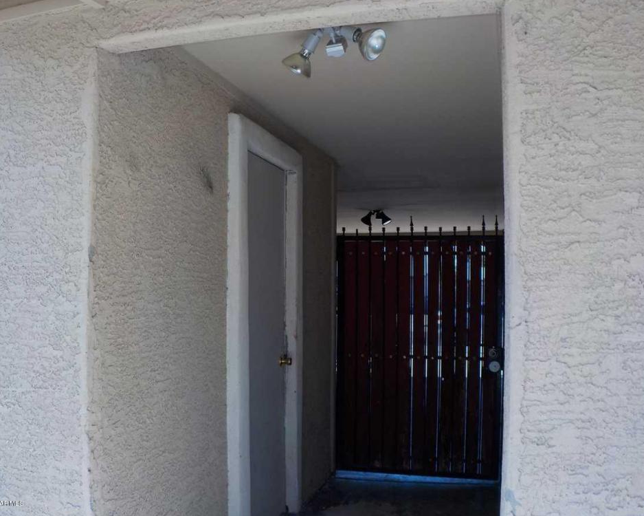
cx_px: 329
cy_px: 258
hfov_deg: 55.6
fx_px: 610
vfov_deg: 45.8
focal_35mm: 32
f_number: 3.3
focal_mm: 4.1
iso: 125
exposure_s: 1/250
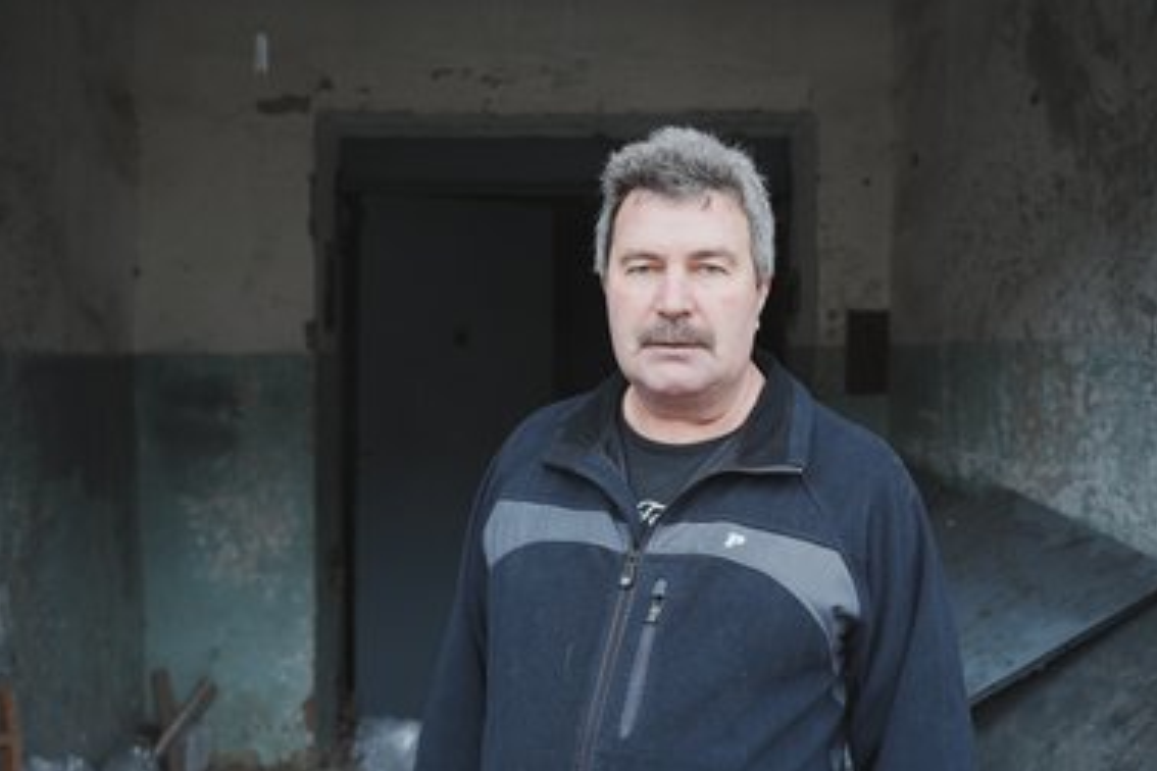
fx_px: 1189
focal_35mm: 37
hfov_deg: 51.9
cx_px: 575
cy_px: 373
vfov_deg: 35.9
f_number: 4
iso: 400
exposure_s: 1/250
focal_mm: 35
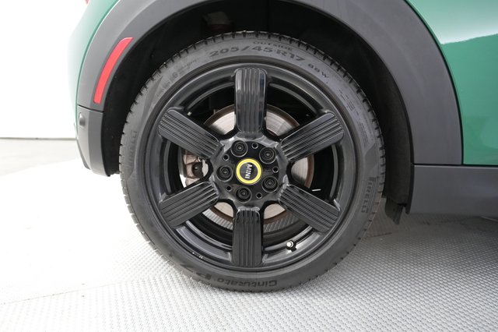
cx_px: 249
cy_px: 166
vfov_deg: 51.2
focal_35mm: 25
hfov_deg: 71.5
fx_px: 346
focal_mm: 25
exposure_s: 1/50
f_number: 3.5
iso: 3200
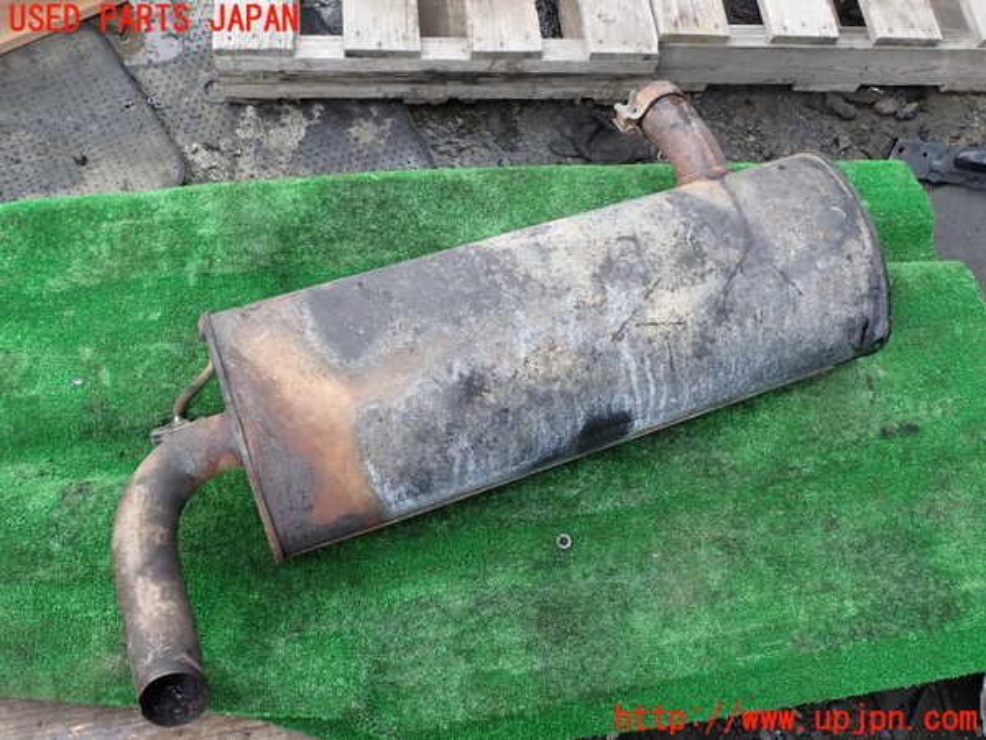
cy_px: 370
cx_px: 493
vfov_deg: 46.8
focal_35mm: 30
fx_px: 855
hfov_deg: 60.0
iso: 100
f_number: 3.2
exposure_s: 1/60
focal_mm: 5.4
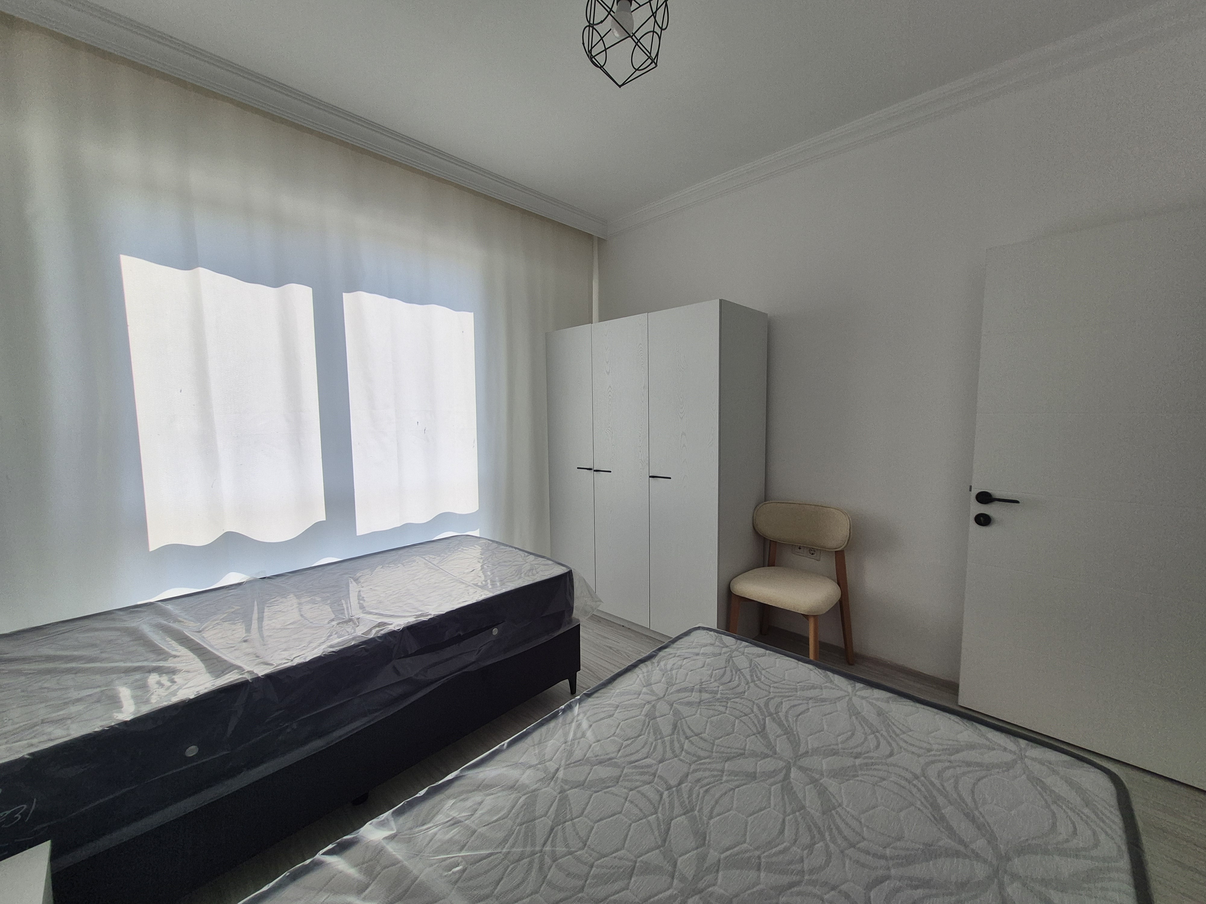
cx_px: 603
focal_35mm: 13
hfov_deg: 106.2
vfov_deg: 89.9
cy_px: 452
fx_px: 453
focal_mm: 1.74
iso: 50
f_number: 2.2
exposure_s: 1/1132
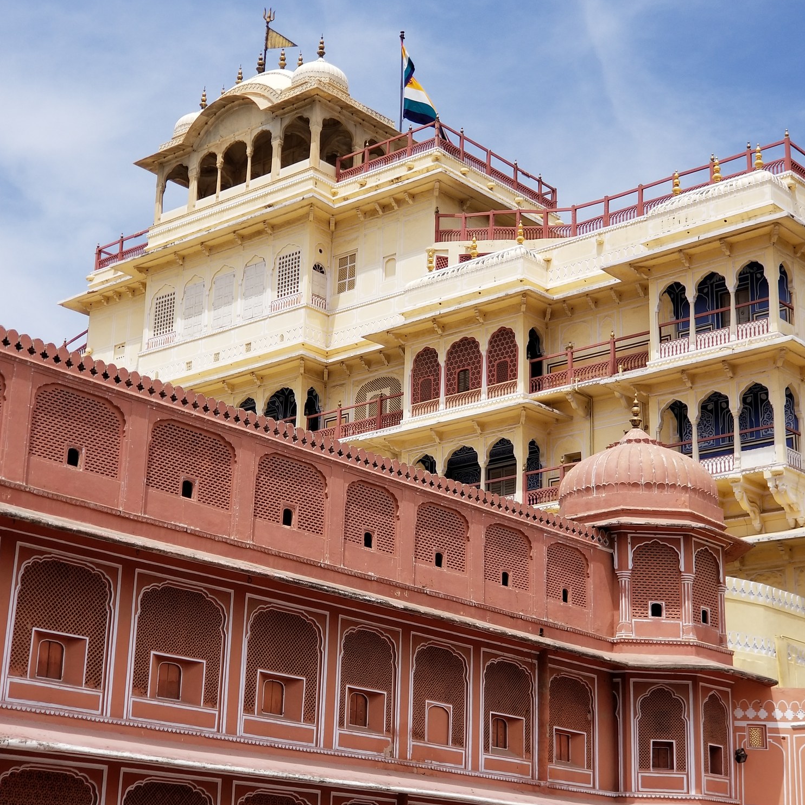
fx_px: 1631
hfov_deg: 27.7
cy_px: 365
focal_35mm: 62
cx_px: 407
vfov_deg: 27.7
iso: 25
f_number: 2.4
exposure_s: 1/1002
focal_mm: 6
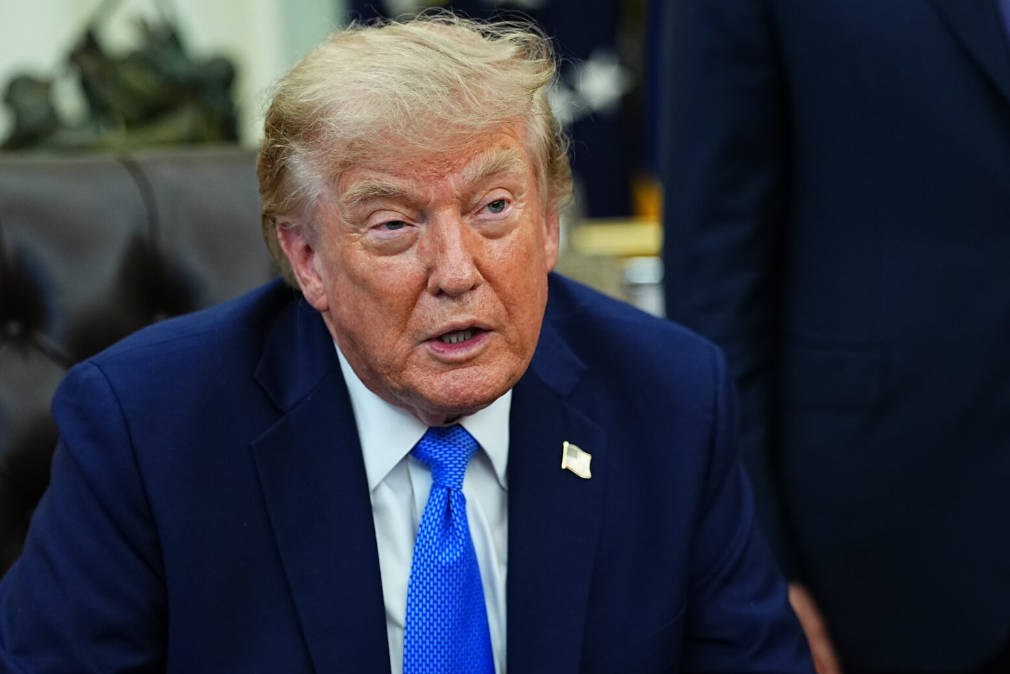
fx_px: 4265
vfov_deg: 9.0
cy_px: 457
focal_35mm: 152
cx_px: 406
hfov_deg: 13.5
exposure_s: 1/160
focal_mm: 92
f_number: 2
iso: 1000
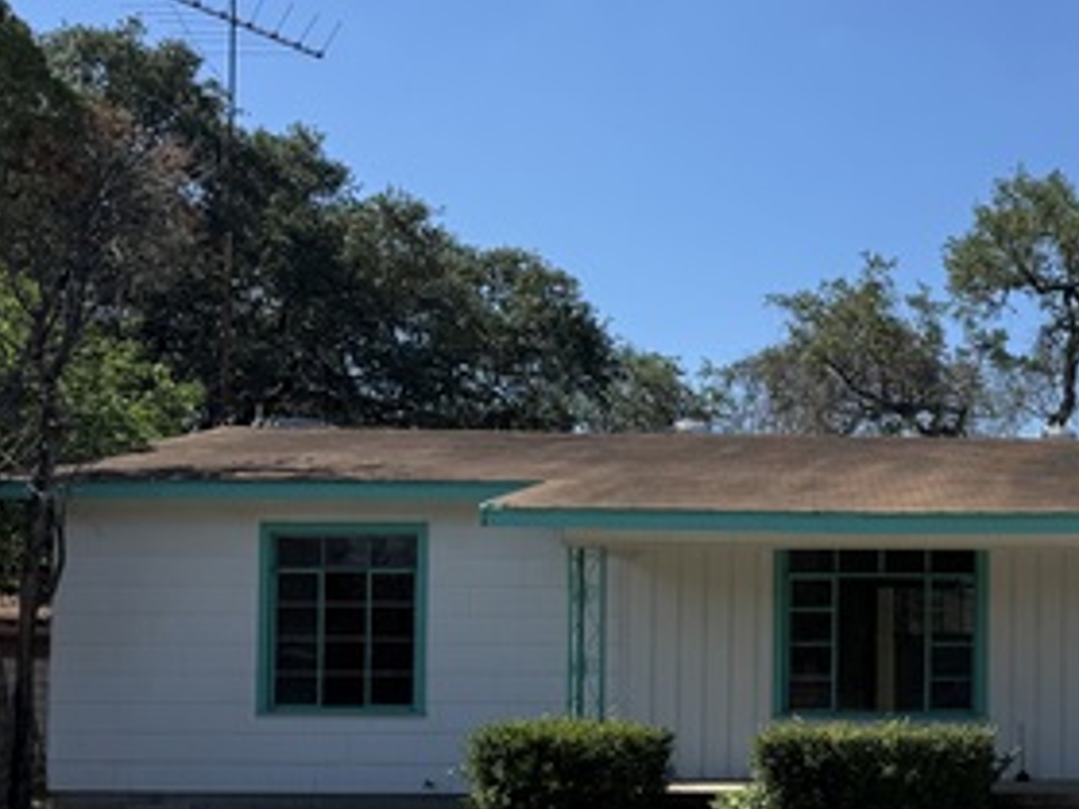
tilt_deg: +1.2
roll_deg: -0.2
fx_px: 1714
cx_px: 1098
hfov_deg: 32.0
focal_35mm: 55
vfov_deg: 26.2
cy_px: 619
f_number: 1.78
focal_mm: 6.76
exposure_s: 1/4310
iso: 80
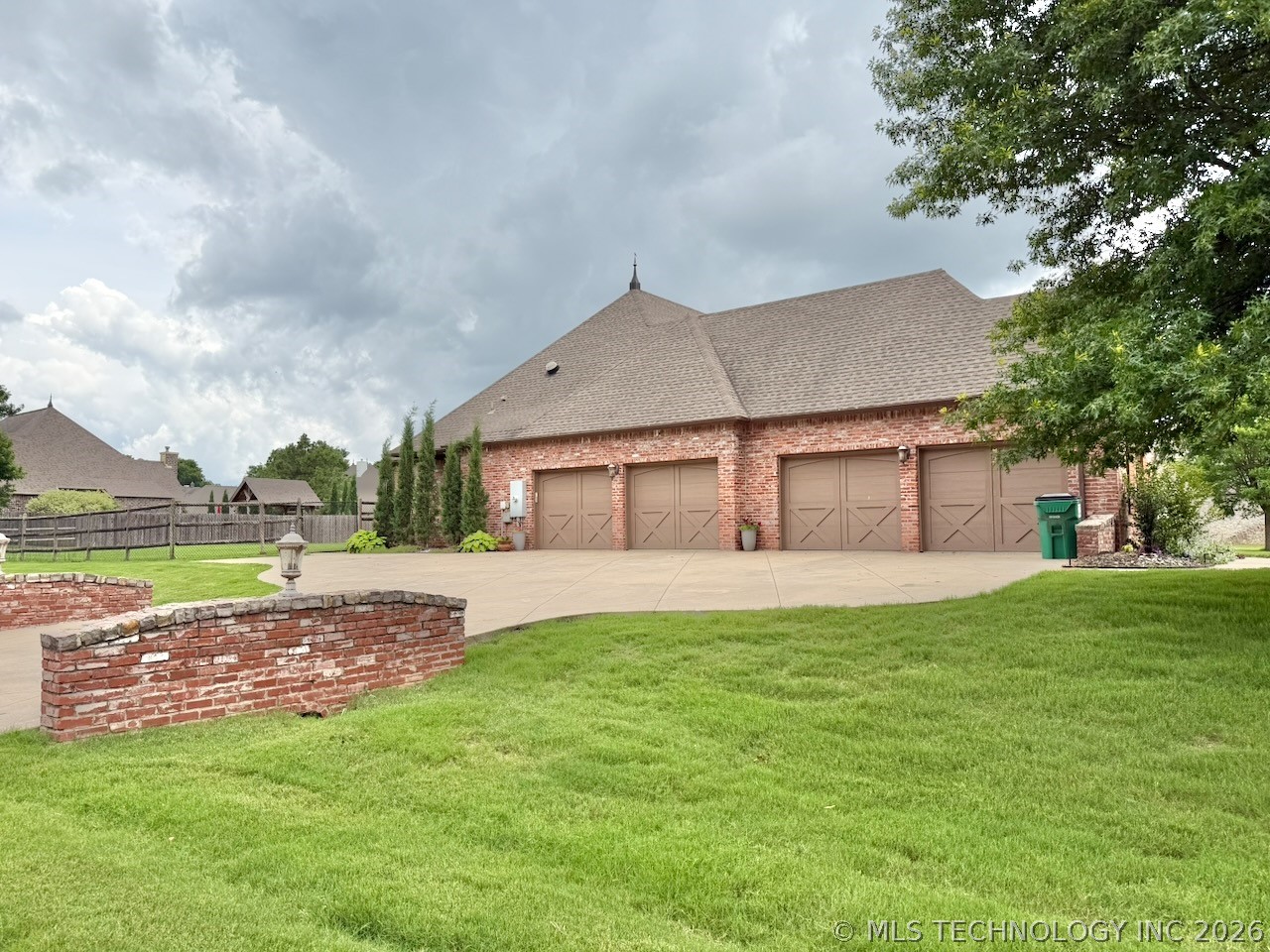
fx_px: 881
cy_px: 476
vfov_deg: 56.8
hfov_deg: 71.6
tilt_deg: +3.0
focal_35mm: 24
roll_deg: +0.7
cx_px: 635
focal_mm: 6.76
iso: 80
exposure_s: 1/3759
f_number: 1.78
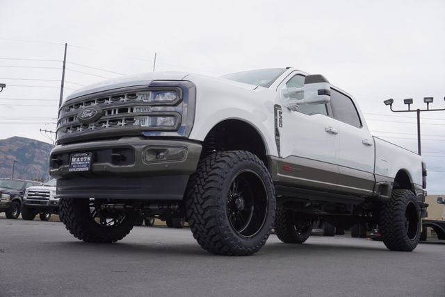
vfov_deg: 34.3
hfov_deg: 49.5
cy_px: 148
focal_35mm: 39
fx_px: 483
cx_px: 222
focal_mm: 26
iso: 100
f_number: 8
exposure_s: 1/200
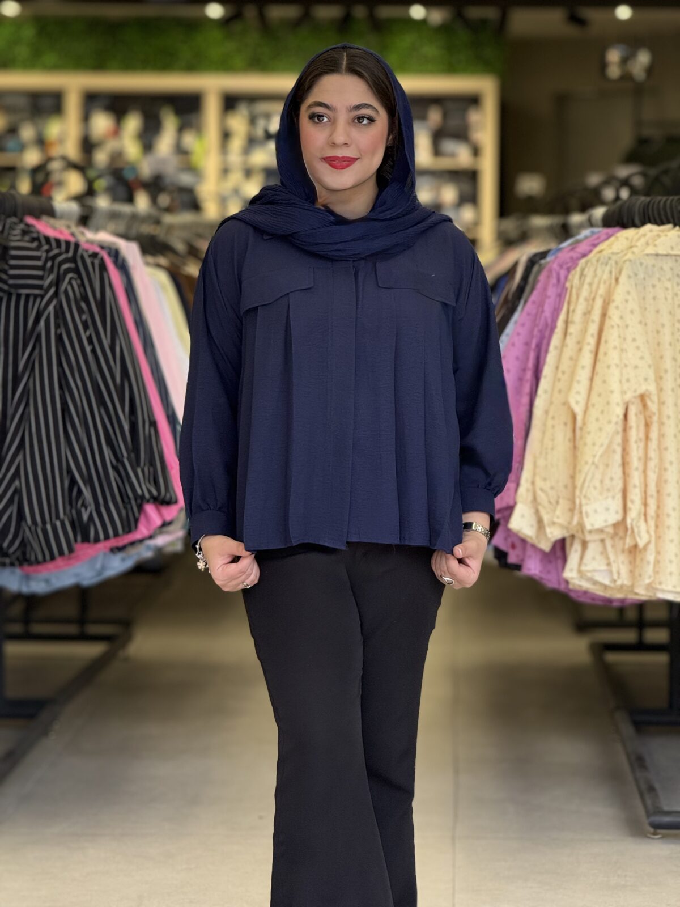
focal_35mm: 120
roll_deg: -0.1
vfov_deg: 16.4
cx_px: 340
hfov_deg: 12.3
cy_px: 454
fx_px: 3143
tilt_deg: -3.4
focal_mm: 15.66
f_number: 2.8
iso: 100
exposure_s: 1/99
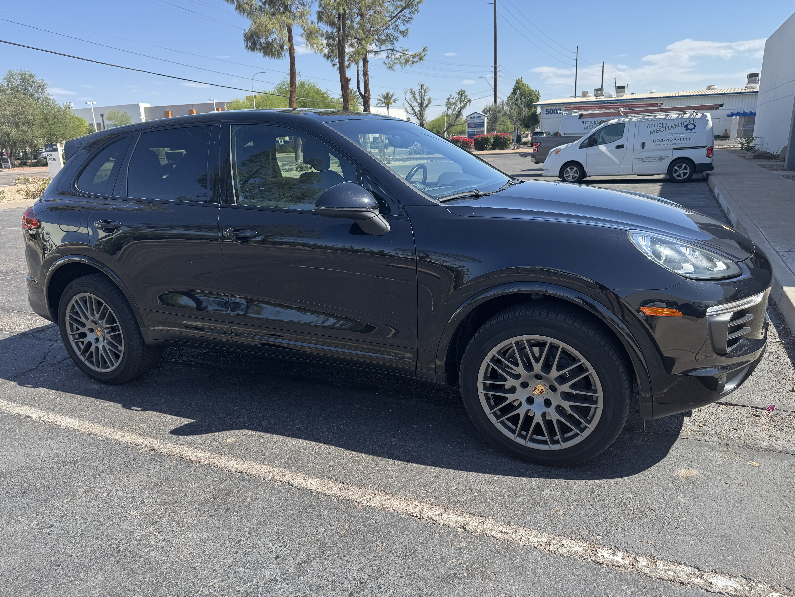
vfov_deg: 56.8
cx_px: 398
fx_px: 551
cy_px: 298
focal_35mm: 24
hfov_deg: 71.6
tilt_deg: -16.3
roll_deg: +1.9
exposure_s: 1/1980
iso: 80
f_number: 1.78
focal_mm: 6.76
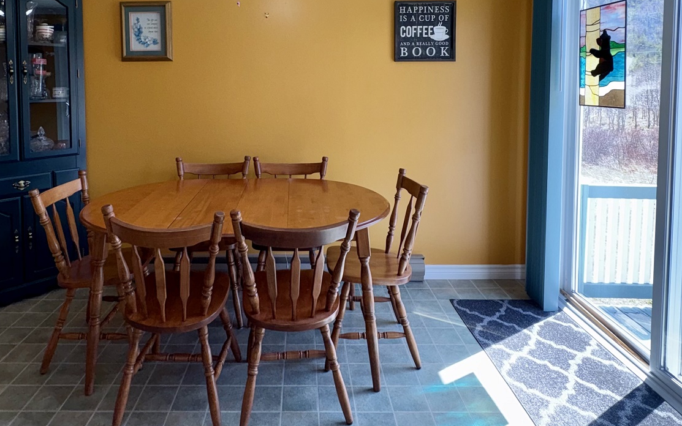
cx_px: 297
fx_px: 446
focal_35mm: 24
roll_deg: +0.2
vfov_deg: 48.9
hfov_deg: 74.4
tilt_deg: -3.3
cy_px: 102
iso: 32
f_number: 2.2
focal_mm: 2.22
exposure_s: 1/122
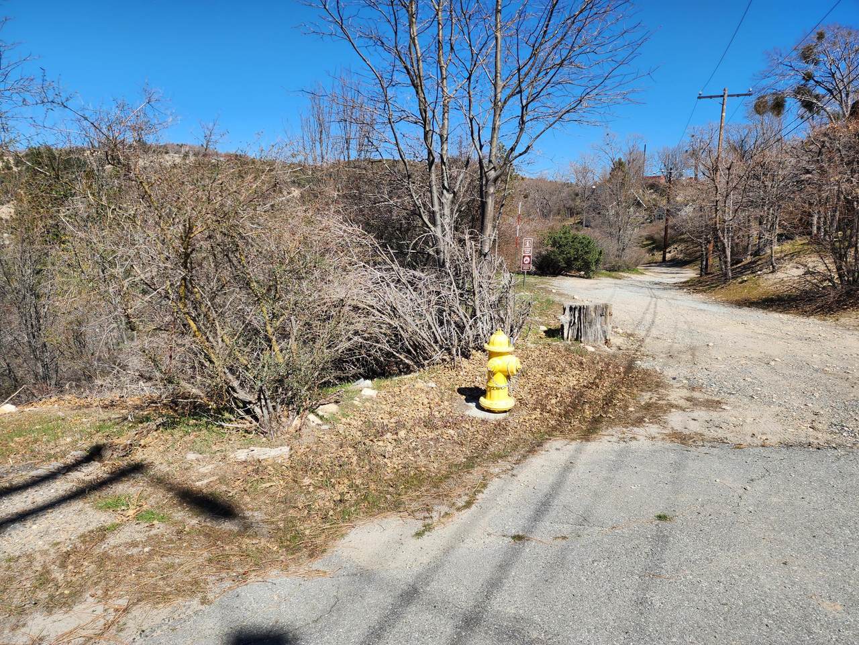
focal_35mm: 23
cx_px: 430
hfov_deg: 73.9
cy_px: 322
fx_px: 571
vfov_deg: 58.9
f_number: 1.8
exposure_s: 1/1030
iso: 12
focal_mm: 6.4
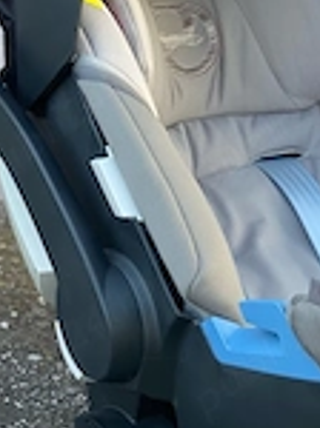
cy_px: 157
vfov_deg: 14.2
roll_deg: -6.0
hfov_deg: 10.5
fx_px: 1718
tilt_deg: -17.4
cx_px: 343
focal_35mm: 139
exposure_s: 1/122
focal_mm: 6
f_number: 2
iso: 25
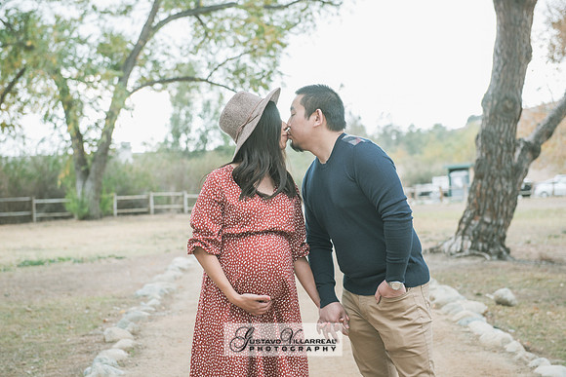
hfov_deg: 28.8
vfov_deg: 19.5
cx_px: 283
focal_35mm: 70
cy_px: 188
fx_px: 1101
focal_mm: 70
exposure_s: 1/125
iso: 500
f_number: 5
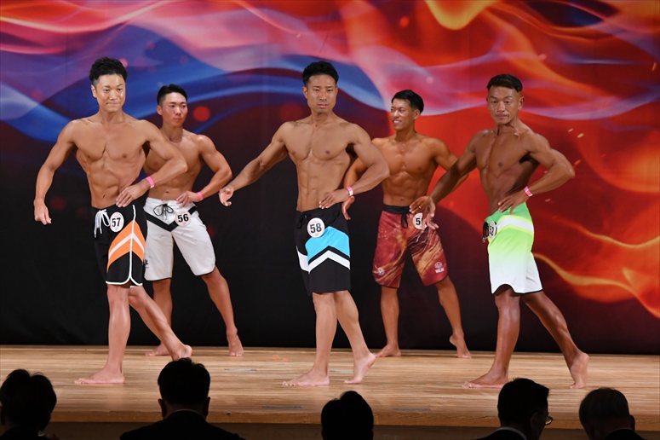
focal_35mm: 202
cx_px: 330
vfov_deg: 6.8
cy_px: 220
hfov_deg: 10.2
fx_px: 3702
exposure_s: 1/400
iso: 3200
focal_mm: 135
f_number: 5.6
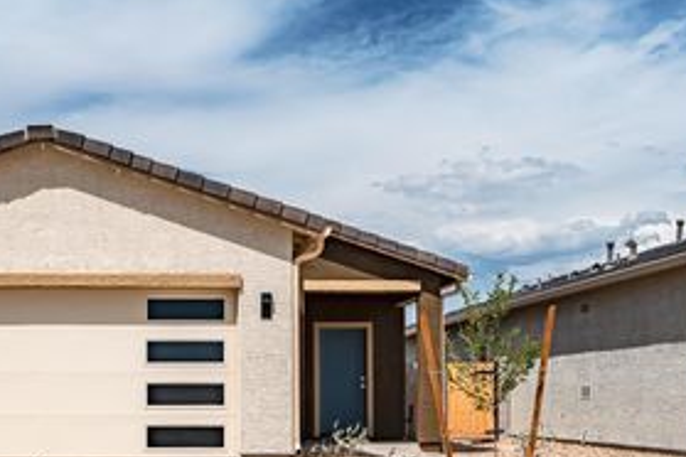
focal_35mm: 52
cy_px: 385
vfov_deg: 25.4
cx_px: 152
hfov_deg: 37.0
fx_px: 991
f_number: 8
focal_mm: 29
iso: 400
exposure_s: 1/8000
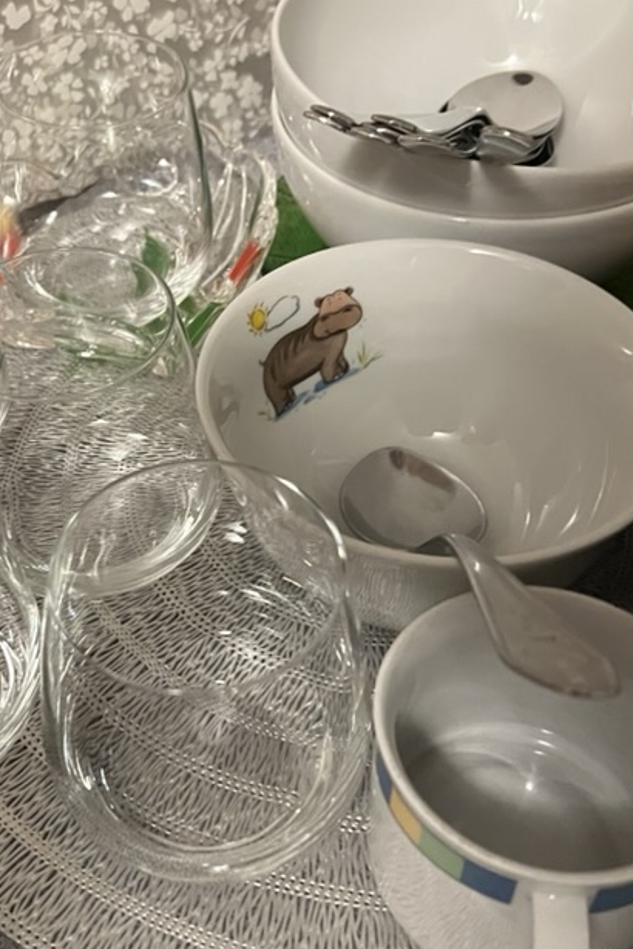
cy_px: 463
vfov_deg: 43.6
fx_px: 1187
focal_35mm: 45
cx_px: 161
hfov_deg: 29.4
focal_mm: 5.7
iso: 500
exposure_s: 1/40
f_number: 1.5
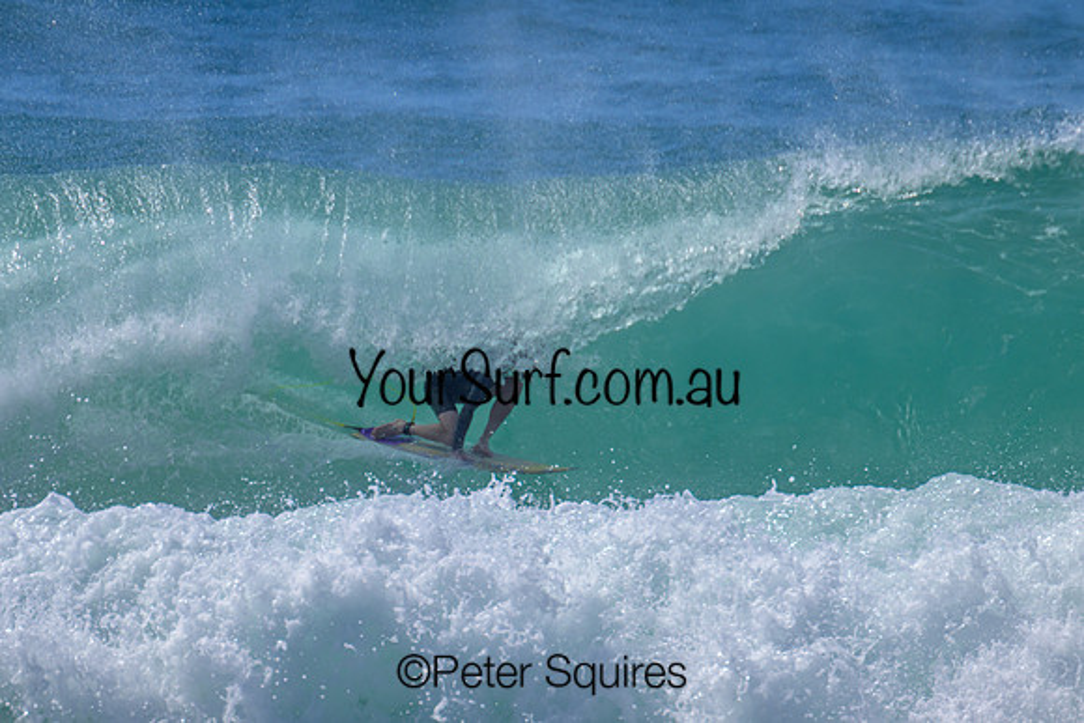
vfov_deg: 1.5
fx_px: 27319
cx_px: 469
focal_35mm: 907
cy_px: 344
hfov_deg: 2.3
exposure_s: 1/2000
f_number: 11
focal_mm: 800
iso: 560
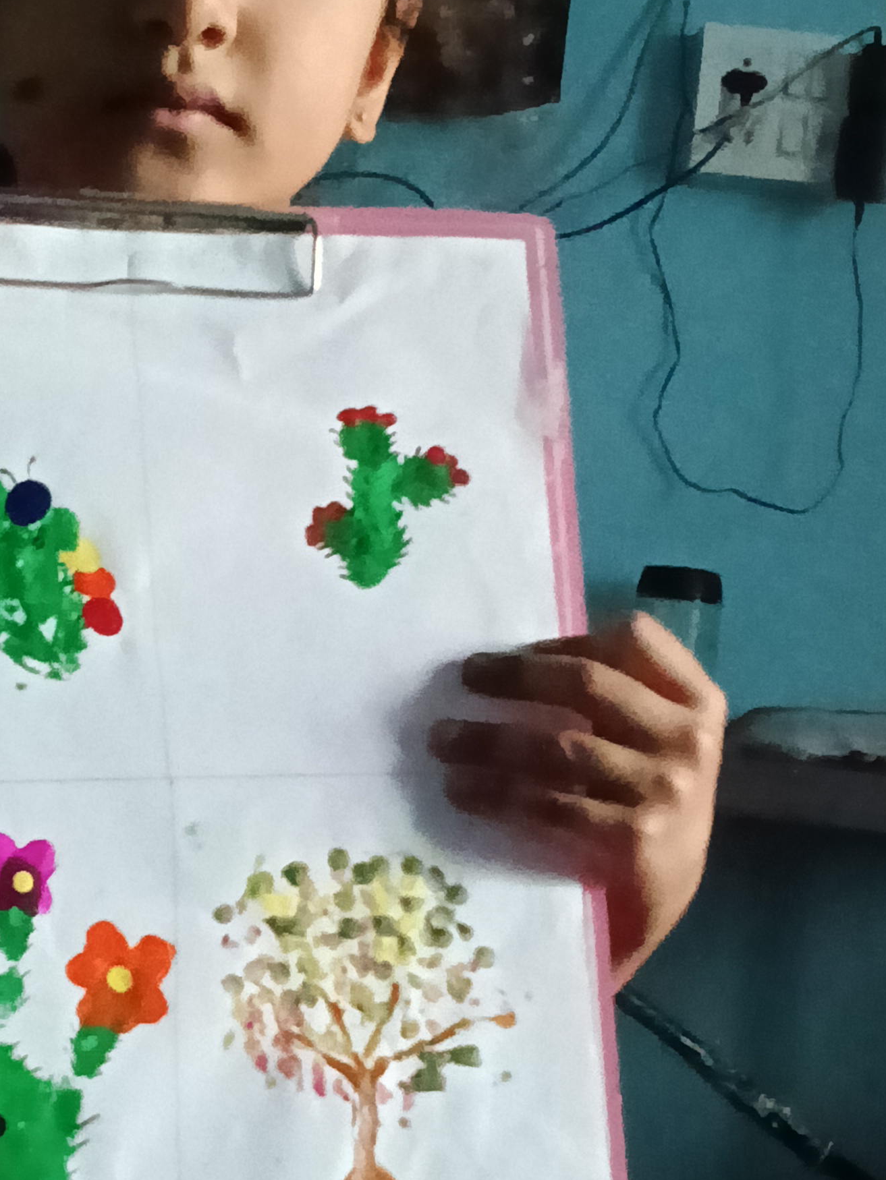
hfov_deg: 21.0
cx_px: 134
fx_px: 2354
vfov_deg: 28.2
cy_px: 621
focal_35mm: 69
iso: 2000
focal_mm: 2.79
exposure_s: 1/20
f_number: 2
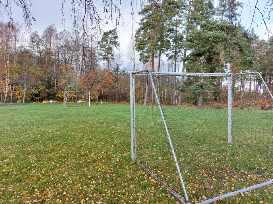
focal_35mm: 25
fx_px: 197
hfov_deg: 69.4
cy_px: 102
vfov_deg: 54.9
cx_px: 136
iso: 25
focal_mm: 5.23
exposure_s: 1/148
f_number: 1.8
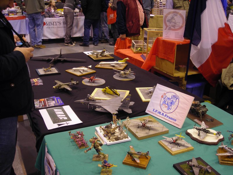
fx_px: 256
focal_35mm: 38
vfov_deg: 37.7
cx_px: 116
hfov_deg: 49.0
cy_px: 88
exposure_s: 1/4.8
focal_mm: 6.3
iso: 50
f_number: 3.2
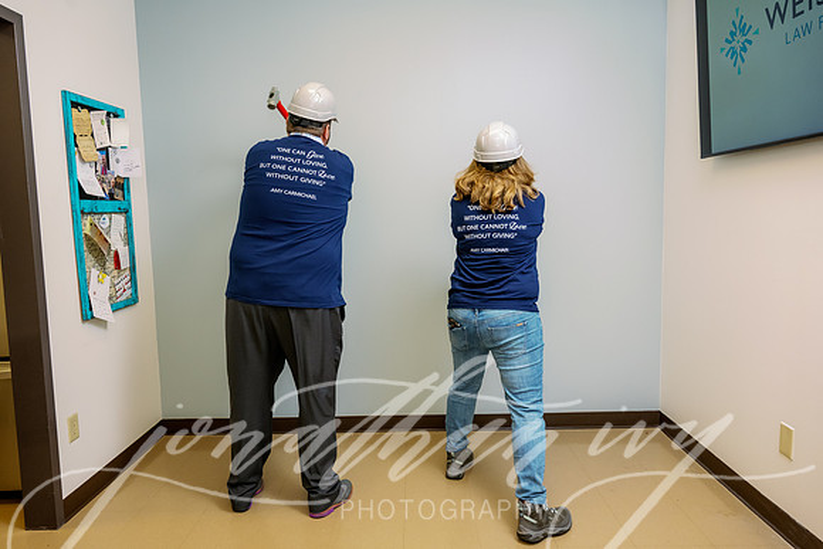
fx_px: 567
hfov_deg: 71.9
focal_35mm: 25
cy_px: 268
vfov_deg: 51.7
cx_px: 400
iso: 2000
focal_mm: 24
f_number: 5.6
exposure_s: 1/200
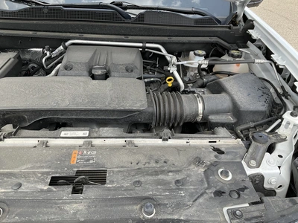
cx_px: 149
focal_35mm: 29
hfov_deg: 61.7
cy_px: 112
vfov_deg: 48.2
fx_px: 250
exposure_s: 1/346
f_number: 1.8
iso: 25
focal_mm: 3
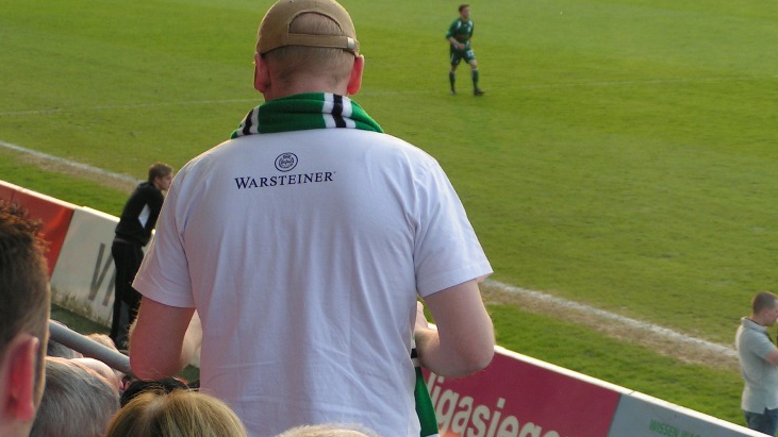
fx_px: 3073
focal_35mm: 149
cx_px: 398
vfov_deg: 8.1
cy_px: 203
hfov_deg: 14.4
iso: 64
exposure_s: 1/125
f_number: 3.5
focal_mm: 19.1
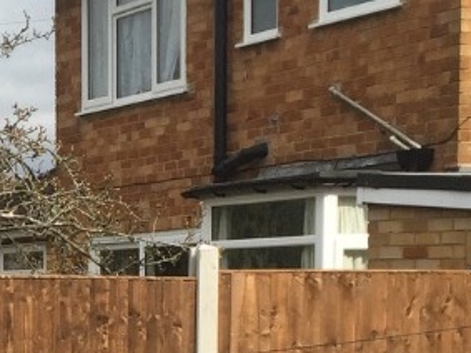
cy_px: 485
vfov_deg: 11.7
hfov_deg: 15.2
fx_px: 1673
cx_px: -160
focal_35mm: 123
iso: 32
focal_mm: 4.15
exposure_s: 1/1980
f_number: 2.2
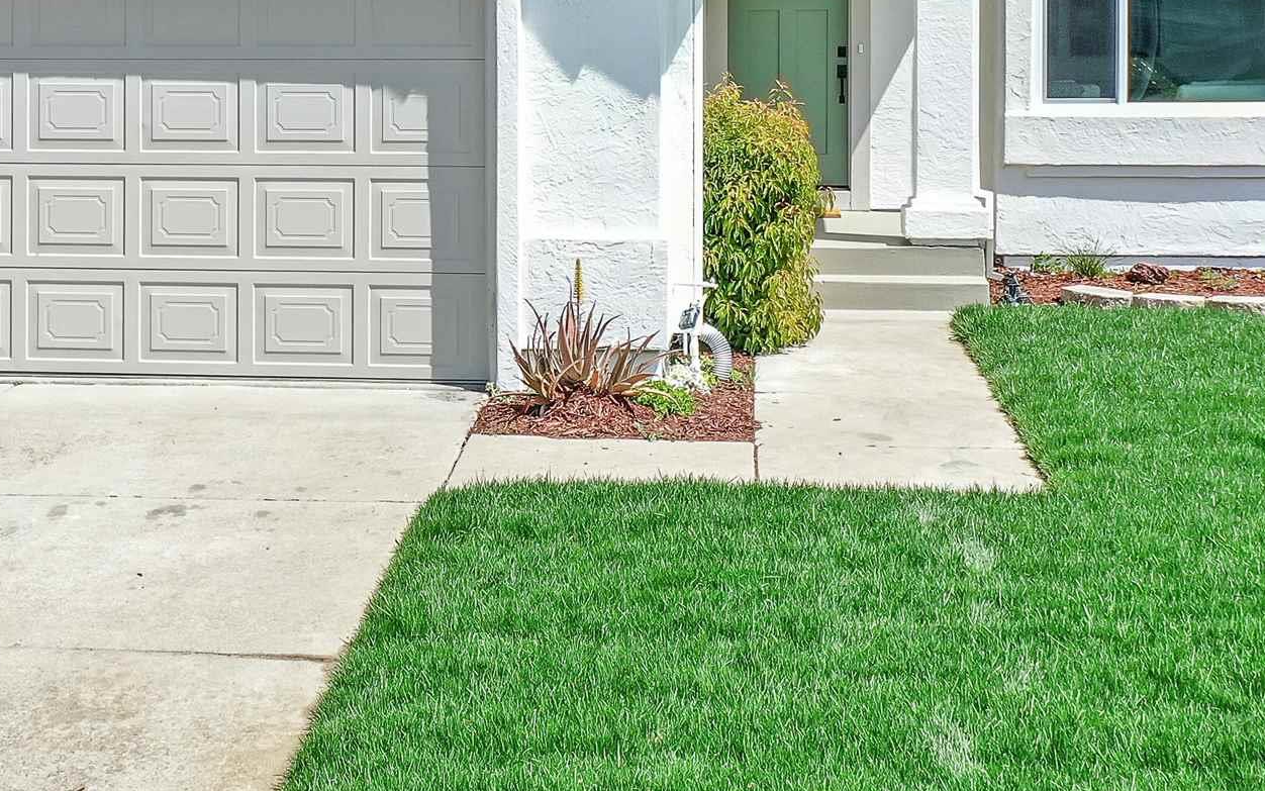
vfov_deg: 18.4
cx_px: 436
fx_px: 2414
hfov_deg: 29.2
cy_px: 137
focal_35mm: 70
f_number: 5.6
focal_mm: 10.26
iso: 100
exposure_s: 1/400
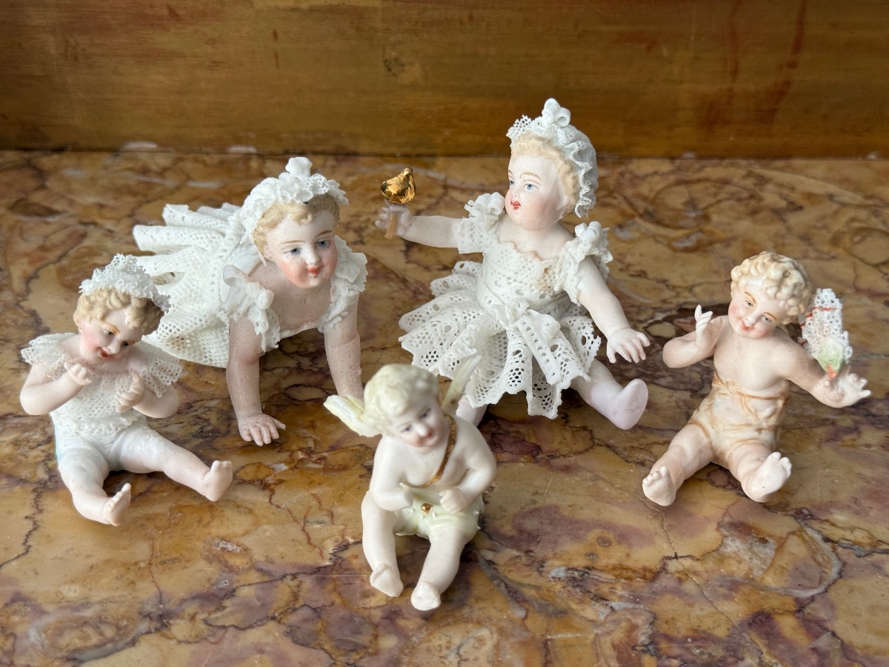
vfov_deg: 30.3
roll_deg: -1.8
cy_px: 334
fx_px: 1233
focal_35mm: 48
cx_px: 444
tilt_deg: -36.1
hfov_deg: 39.7
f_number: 1.78
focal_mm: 6.76
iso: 125
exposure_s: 1/60
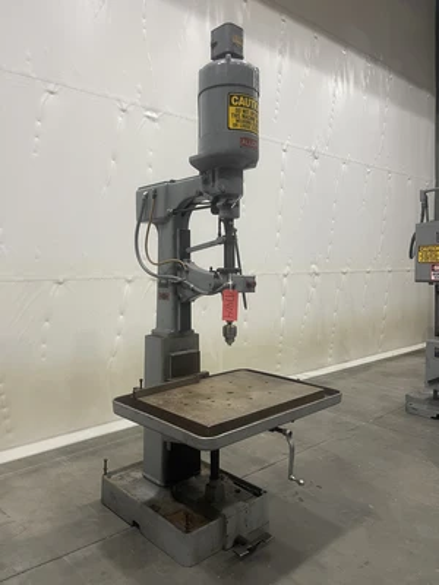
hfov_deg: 54.9
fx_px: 423
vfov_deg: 69.4
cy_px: 292
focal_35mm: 25
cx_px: 220
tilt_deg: -3.0
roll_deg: +0.2
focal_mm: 5.1
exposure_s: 1/60
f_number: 1.6
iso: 200
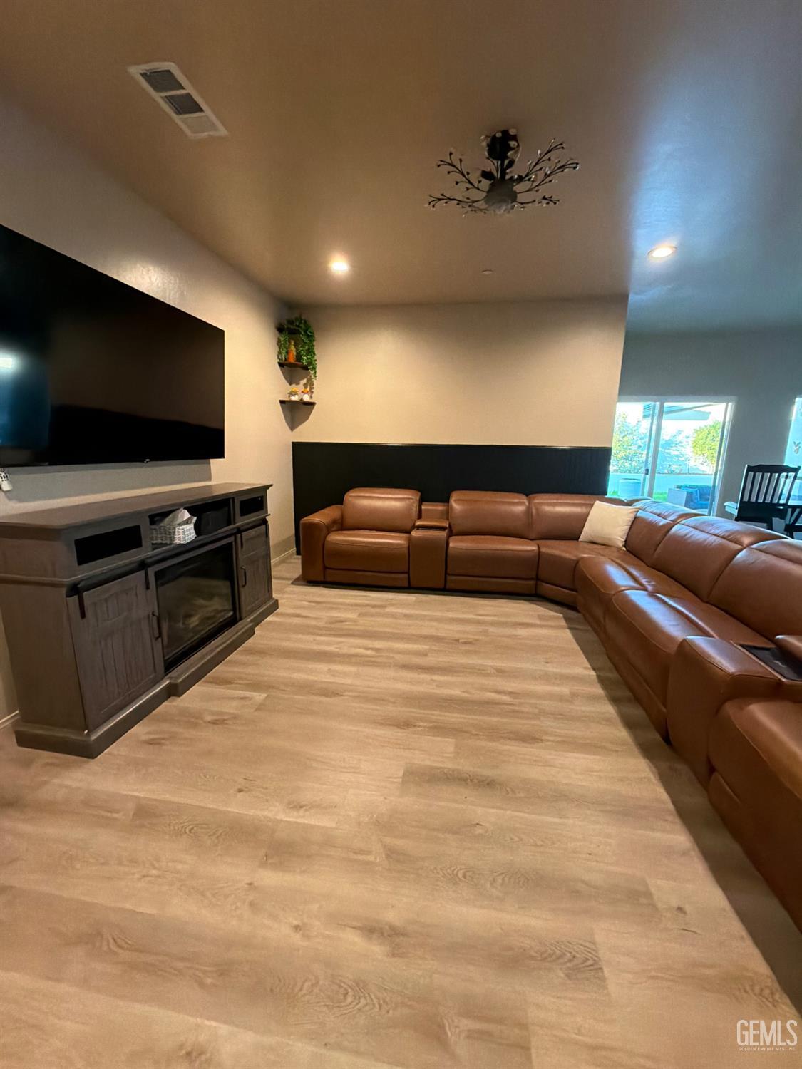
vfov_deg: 102.1
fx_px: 432
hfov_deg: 85.7
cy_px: 534
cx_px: 401
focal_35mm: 14
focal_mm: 2.22
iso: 800
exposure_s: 1/60
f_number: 2.2
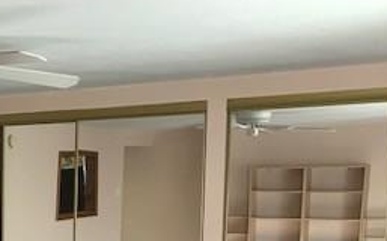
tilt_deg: -8.9
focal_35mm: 74
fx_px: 780
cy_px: 303
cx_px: -62
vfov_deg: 16.7
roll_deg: +1.5
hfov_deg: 25.4
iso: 40
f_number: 1.8
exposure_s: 1/24
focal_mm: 3.99
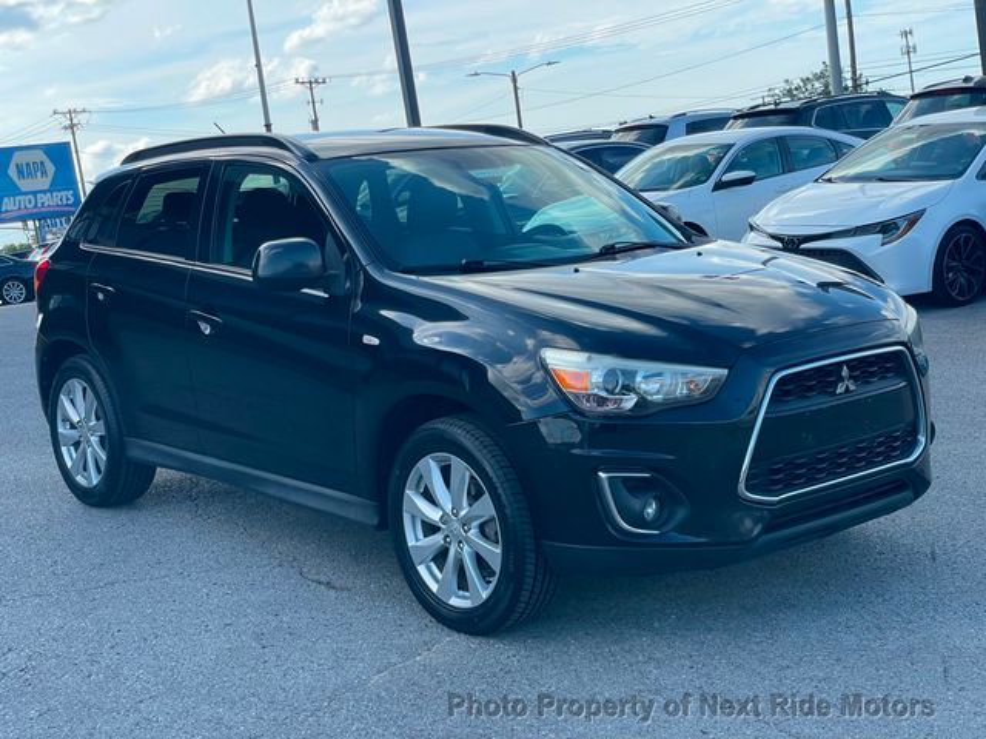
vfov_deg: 28.0
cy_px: 370
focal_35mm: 52
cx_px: 493
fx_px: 1481
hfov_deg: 36.8
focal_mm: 6
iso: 25
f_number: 2
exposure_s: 1/716
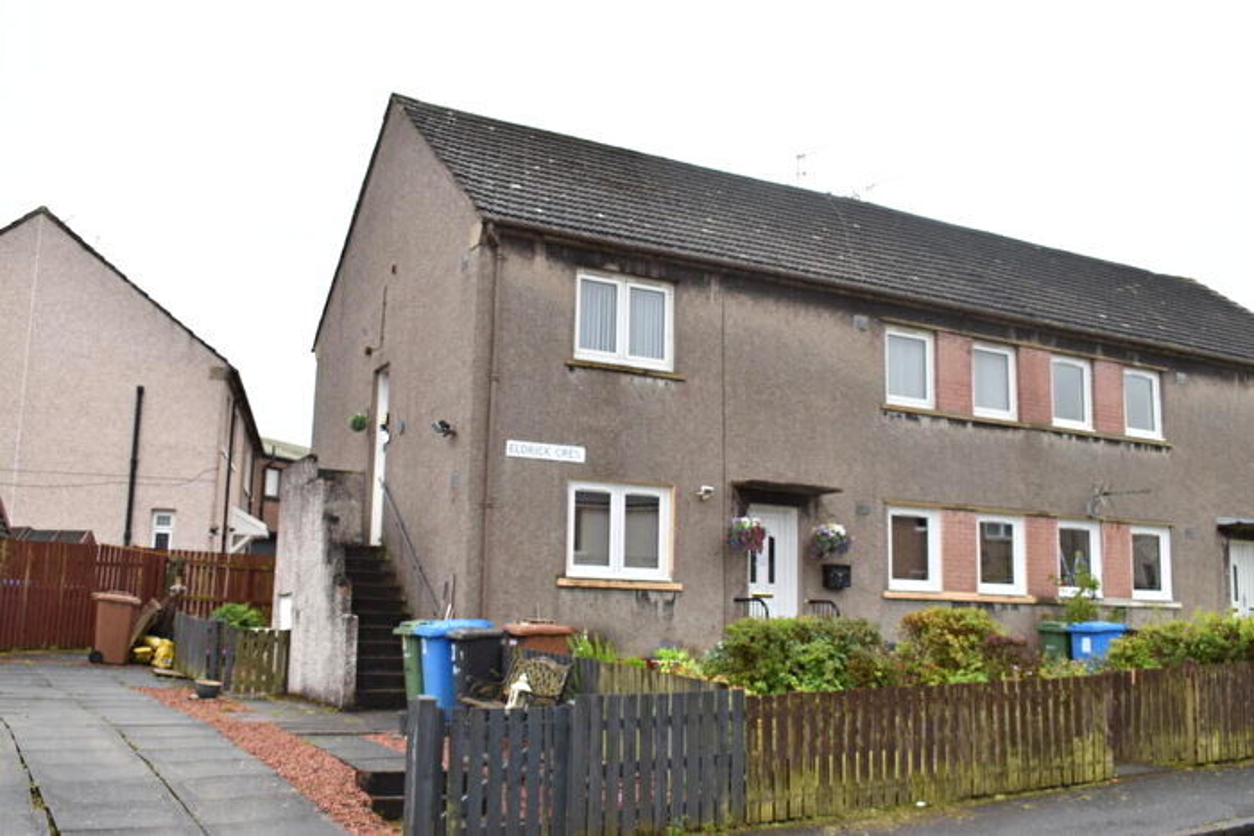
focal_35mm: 34
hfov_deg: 55.1
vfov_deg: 38.4
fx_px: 1202
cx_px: 627
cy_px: 418
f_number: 6.3
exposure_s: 1/200
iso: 100
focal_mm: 23
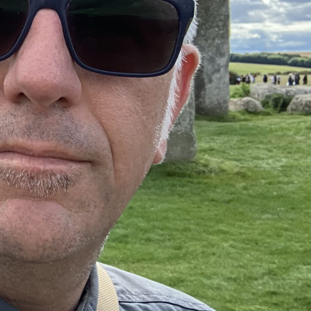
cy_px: 41
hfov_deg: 19.8
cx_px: -112
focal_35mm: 79
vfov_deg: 21.5
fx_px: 803
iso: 20
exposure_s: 1/316
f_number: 2.2
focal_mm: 2.87
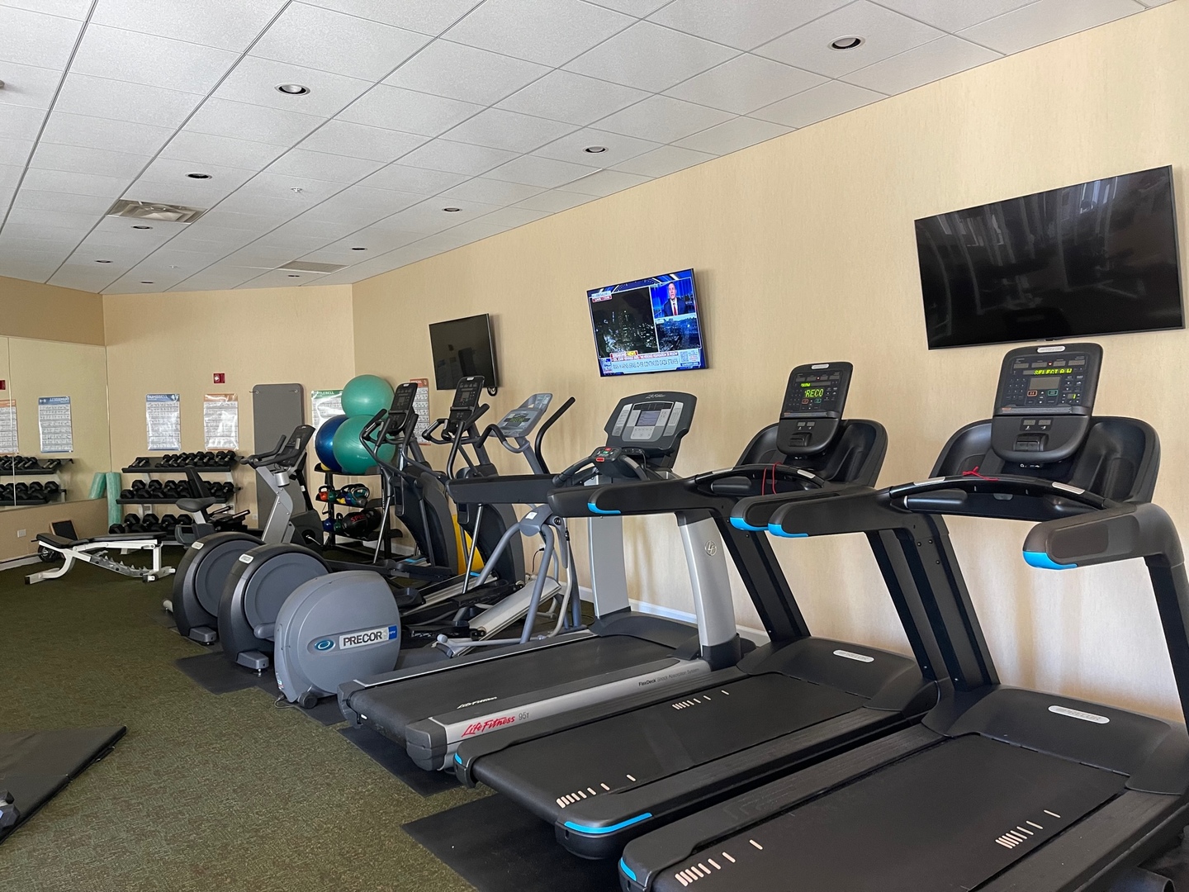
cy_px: 446
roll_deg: +1.8
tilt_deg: -2.1
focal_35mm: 26
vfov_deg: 53.1
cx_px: 594
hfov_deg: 67.3
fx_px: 893
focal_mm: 5.1
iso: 250
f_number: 1.6
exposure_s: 1/60
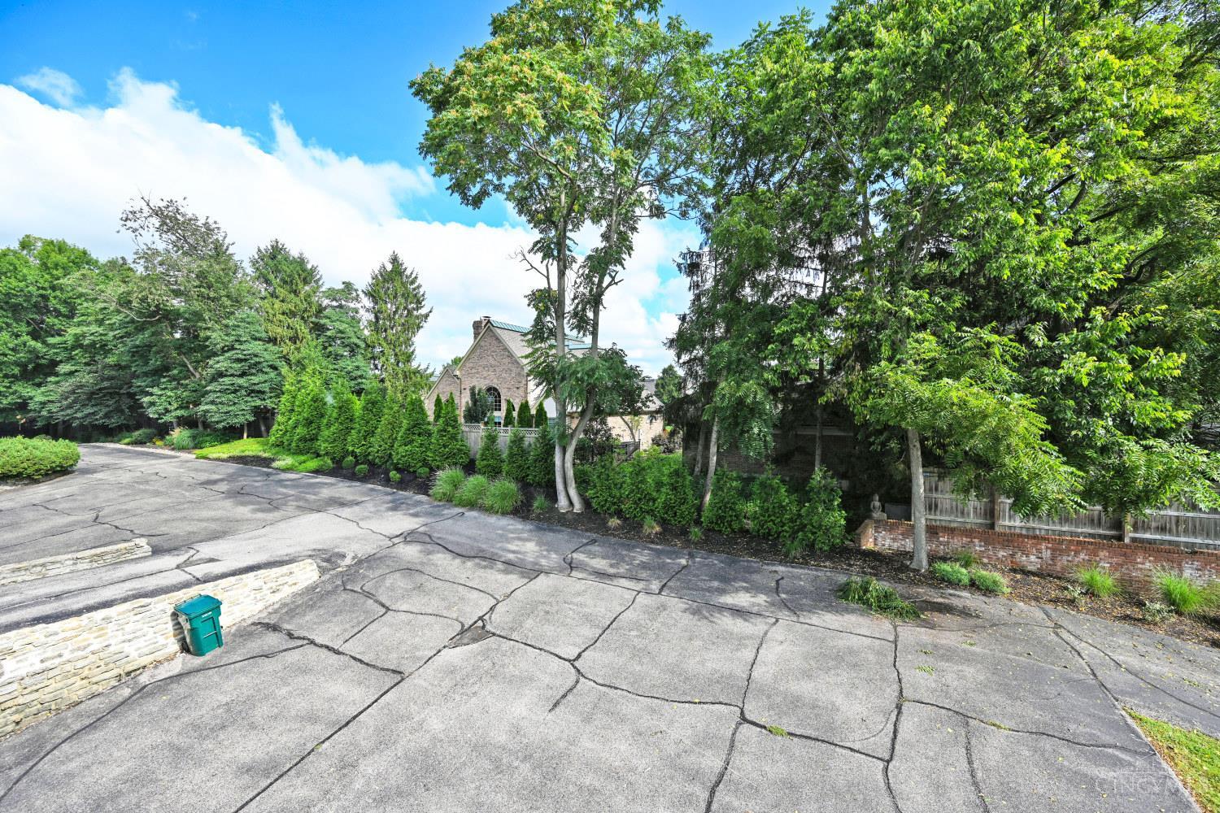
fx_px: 474
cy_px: 406
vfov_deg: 81.2
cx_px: 610
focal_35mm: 14
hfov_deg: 104.3
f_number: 6.3
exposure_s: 1/320
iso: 100
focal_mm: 14
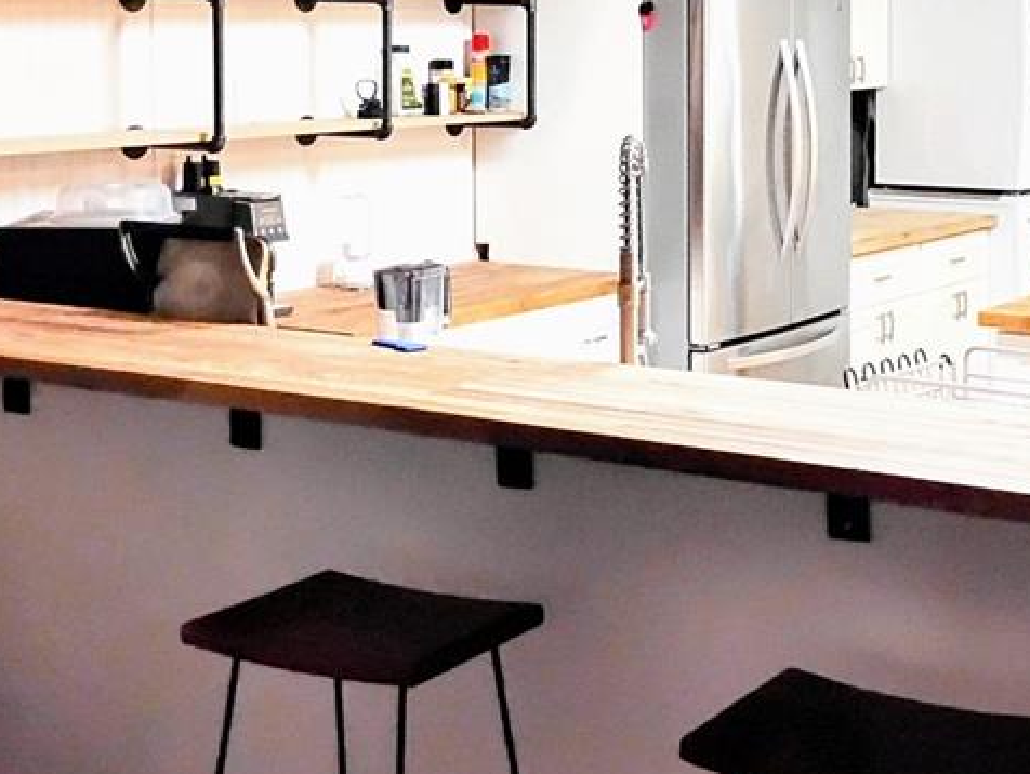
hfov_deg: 31.4
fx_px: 1787
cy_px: 149
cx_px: 814
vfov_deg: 24.1
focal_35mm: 60
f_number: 1.8
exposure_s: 1/60
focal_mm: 4.26
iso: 1047
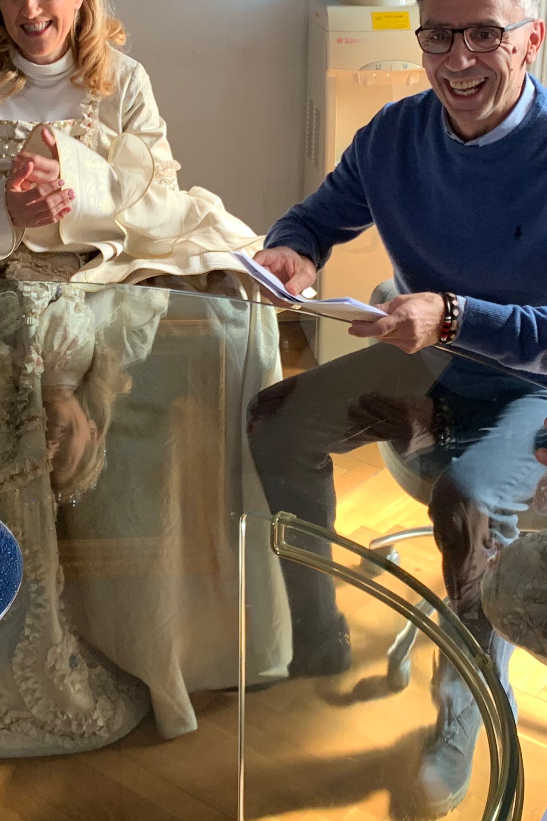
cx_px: 186
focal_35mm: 62
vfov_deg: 32.2
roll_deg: +0.6
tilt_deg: -20.9
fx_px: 1414
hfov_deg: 21.8
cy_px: 301
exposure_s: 1/74
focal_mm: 4.25
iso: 100
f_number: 1.8
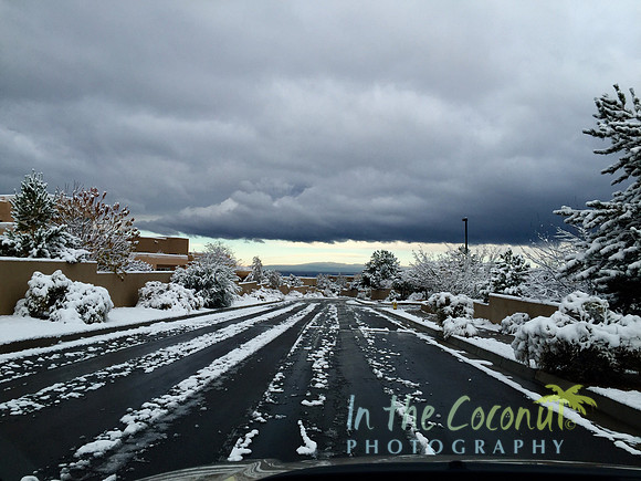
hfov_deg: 61.7
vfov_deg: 48.2
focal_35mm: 29
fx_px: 537
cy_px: 240
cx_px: 320
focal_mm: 4.15
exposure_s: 1/465
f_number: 2.2
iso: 32
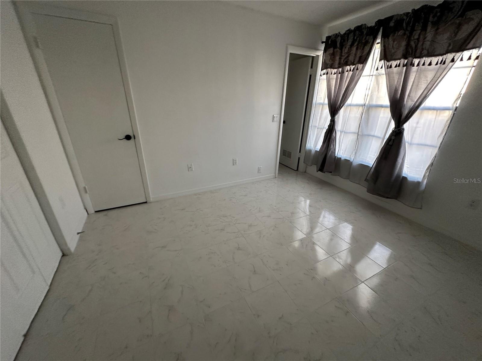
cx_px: 241
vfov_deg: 85.7
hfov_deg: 102.1
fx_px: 195
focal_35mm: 14
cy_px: 180
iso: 250
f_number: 2.2
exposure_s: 1/120
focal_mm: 2.22
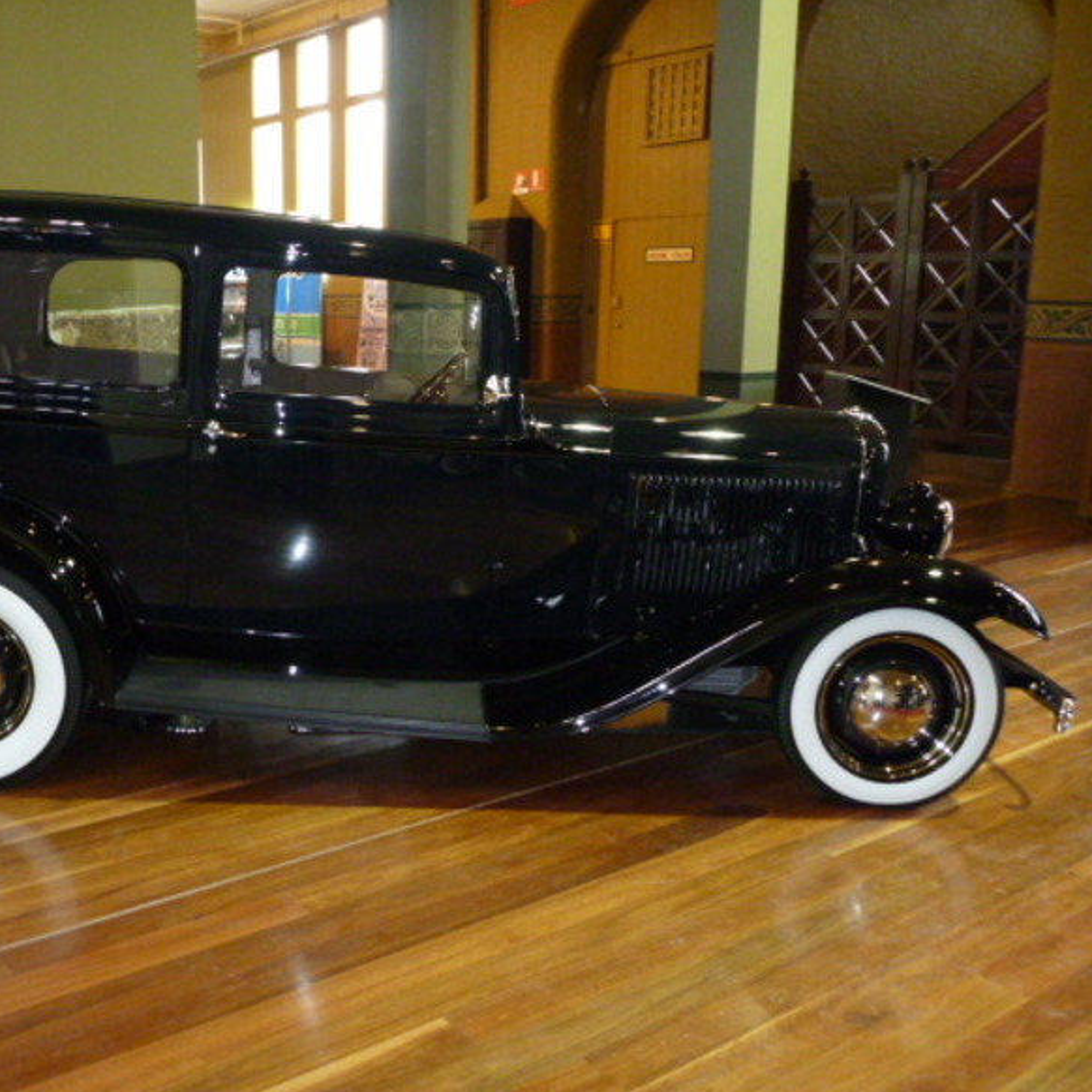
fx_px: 1213
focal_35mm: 34
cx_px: 345
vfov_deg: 48.5
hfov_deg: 47.5
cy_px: 544
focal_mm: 4.9
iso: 500
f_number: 3.3
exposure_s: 1/30
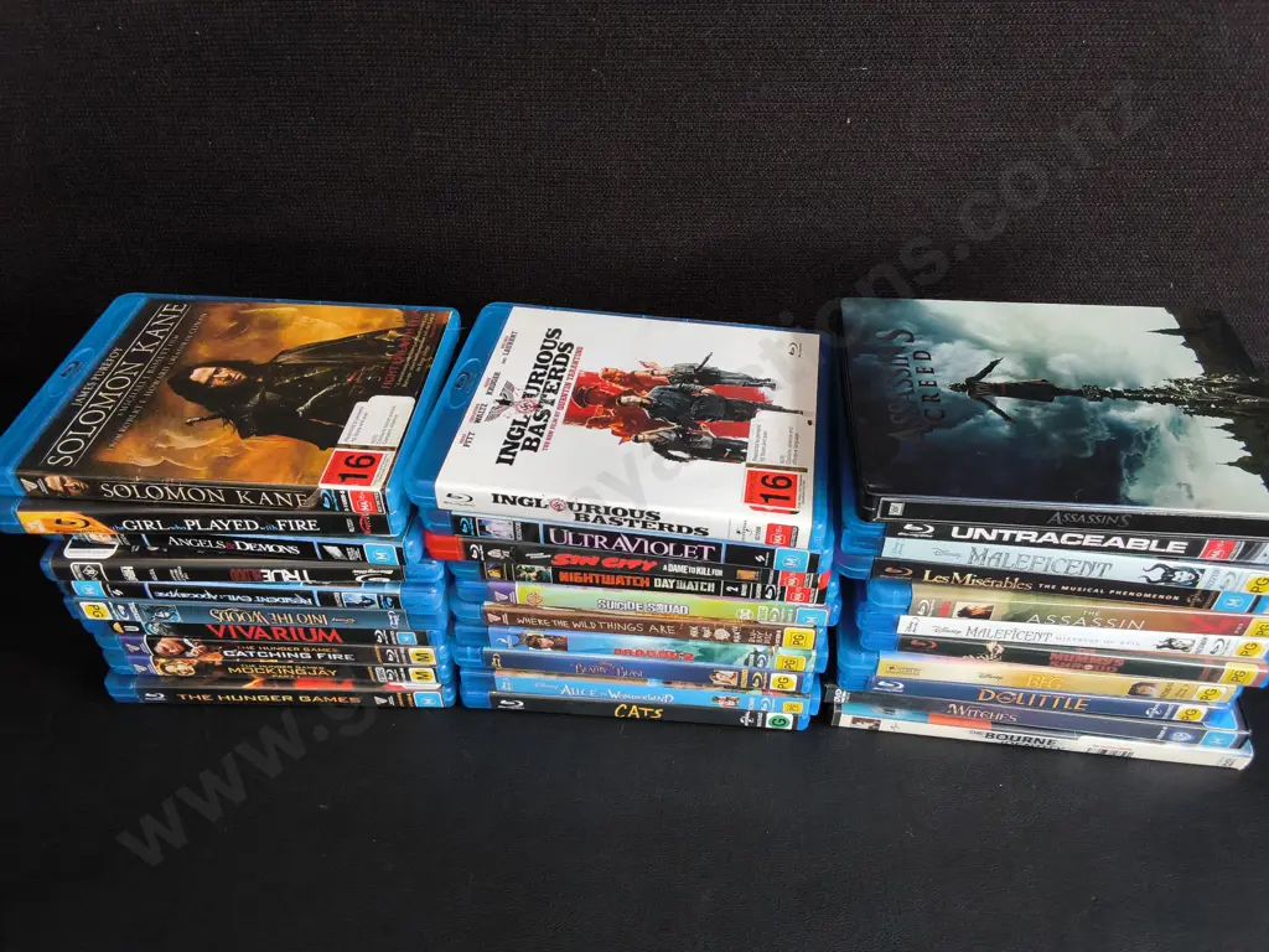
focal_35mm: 27
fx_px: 990
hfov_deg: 65.3
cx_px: 634
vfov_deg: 51.4
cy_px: 476
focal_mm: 2.87
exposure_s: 1/100
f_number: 2
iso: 125
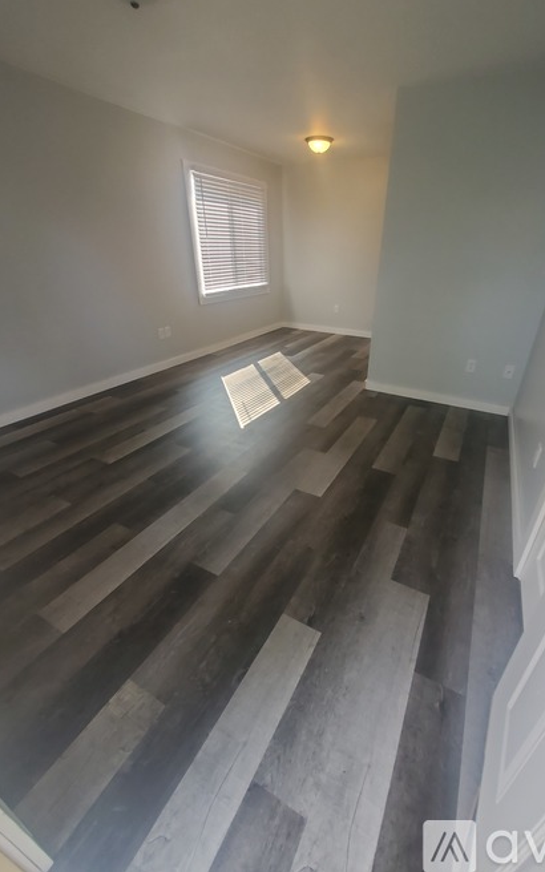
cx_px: 306
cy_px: 430
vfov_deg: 105.3
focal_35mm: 14
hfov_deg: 78.3
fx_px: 333
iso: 160
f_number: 2.2
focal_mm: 1.8
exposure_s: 1/59
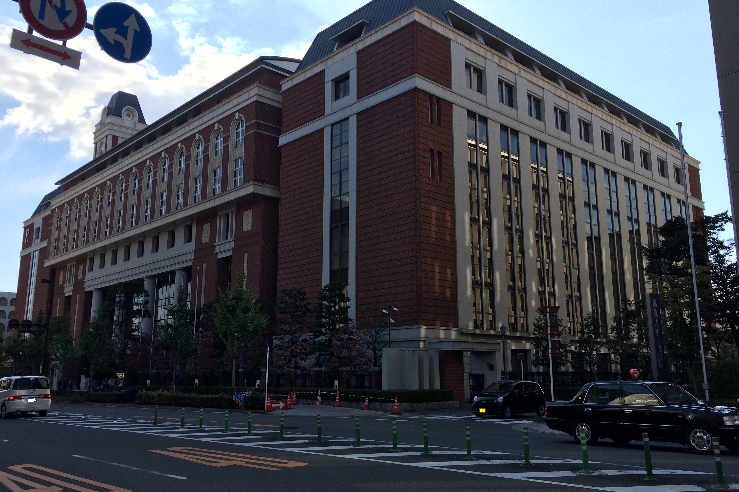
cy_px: 239
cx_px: 376
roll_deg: +1.4
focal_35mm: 31
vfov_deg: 42.3
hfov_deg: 60.3
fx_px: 636
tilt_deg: +11.6
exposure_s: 1/1709
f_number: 2.2
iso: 32
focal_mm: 4.15
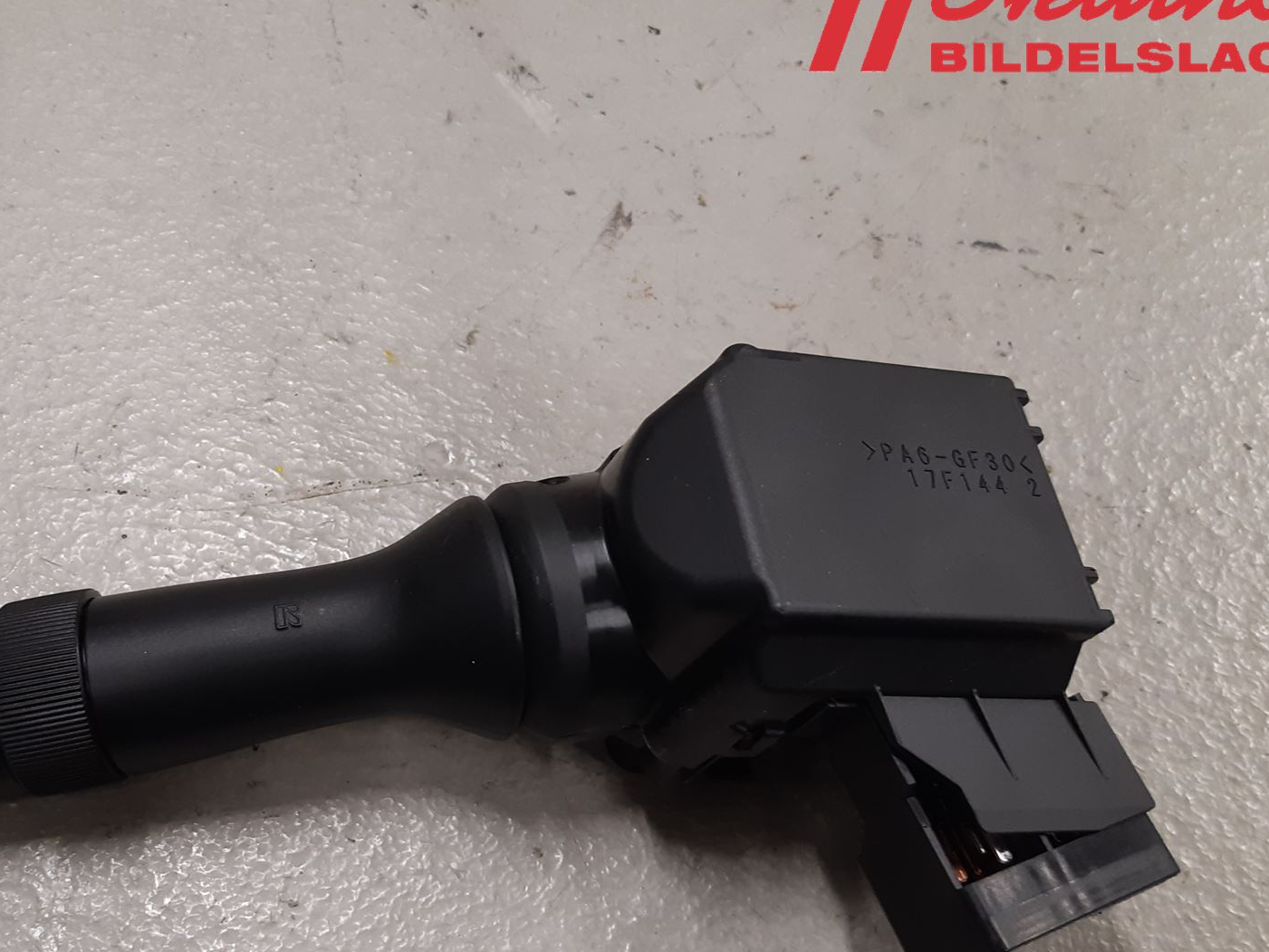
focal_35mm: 38
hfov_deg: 48.3
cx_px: 437
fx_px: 1393
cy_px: 614
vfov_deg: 37.4
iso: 125
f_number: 1.7
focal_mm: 3.93
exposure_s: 1/50
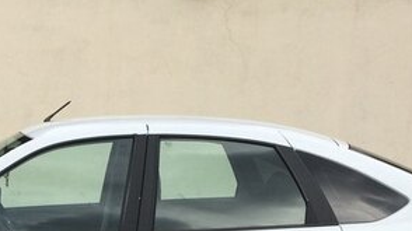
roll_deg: -3.2
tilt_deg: -15.9
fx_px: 775
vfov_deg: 15.7
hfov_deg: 29.2
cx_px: 97
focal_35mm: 71
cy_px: 342
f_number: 2.2
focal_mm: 4.15
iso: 32
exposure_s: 1/1642
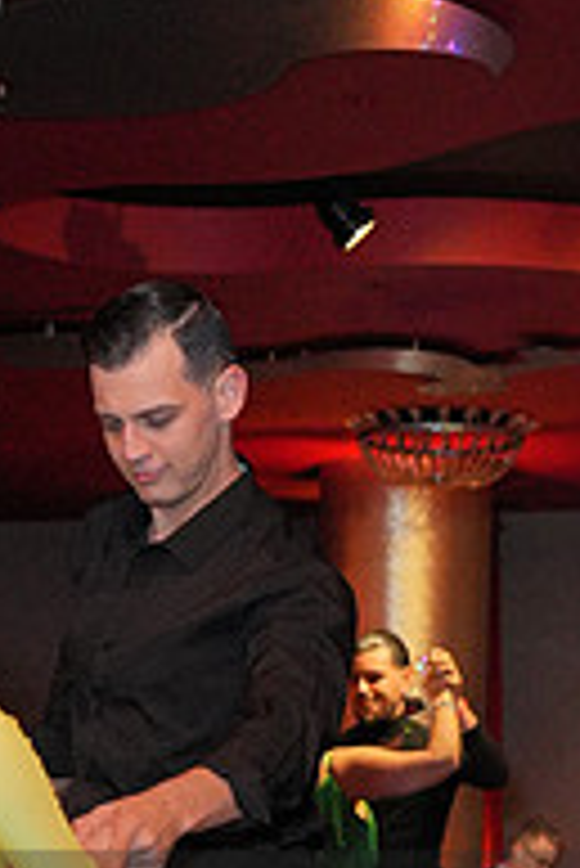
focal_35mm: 120
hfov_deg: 11.3
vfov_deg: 16.4
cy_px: 1003
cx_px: -16
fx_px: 2895
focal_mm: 40
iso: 4000
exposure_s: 1/200
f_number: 4
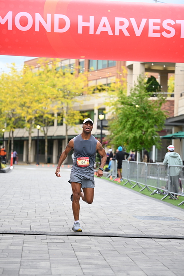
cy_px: 138
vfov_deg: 23.6
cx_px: 92
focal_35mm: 86
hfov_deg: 15.9
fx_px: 659
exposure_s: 1/2000
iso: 640
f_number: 2.8
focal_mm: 86
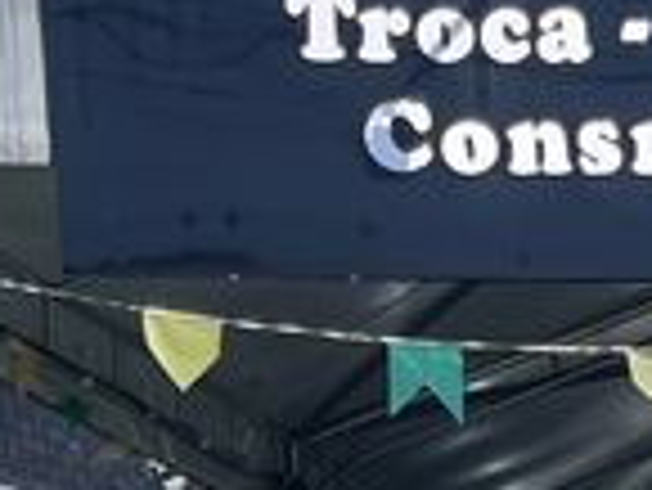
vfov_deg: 9.1
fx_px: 2639
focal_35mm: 140
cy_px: 1317
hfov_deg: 13.0
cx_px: 1093
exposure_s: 1/3003
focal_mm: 5.1
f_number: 1.6
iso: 32
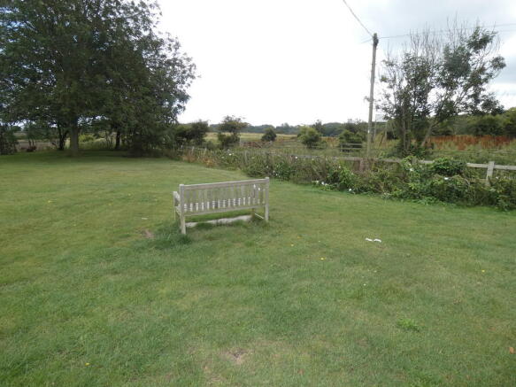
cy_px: 194
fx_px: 298
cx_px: 258
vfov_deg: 66.0
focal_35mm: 20
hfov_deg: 81.8
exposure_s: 1/500
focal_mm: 3.6
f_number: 2.8
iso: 80
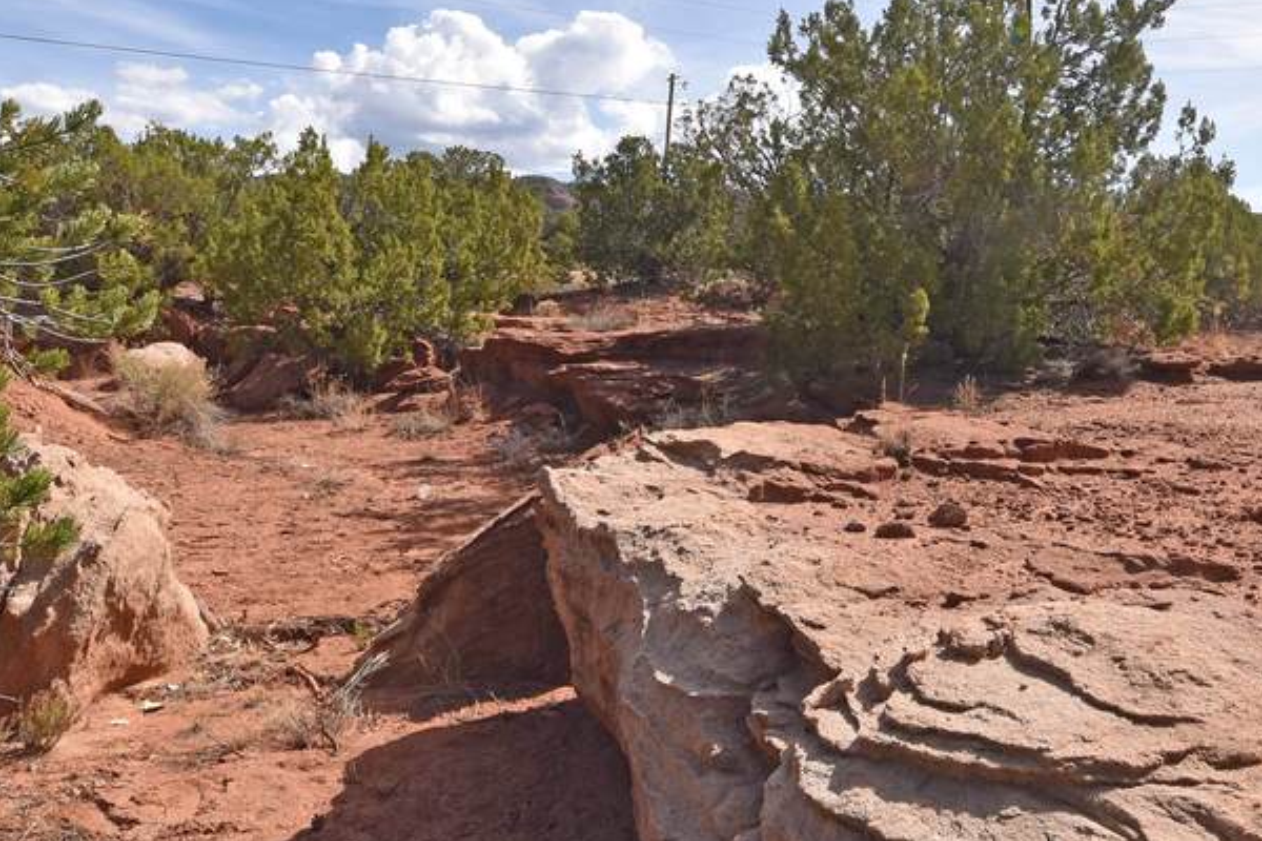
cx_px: 801
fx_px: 1122
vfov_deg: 40.9
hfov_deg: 57.9
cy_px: 335
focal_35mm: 32
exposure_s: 1/320
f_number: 9
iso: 200
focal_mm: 10
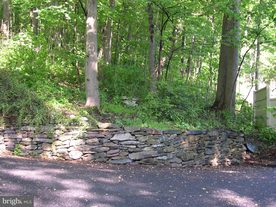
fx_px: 454
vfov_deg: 25.7
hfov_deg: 33.8
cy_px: 104
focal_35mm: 57
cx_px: 138
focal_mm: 12.2
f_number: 3.4
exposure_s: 1/30
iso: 115
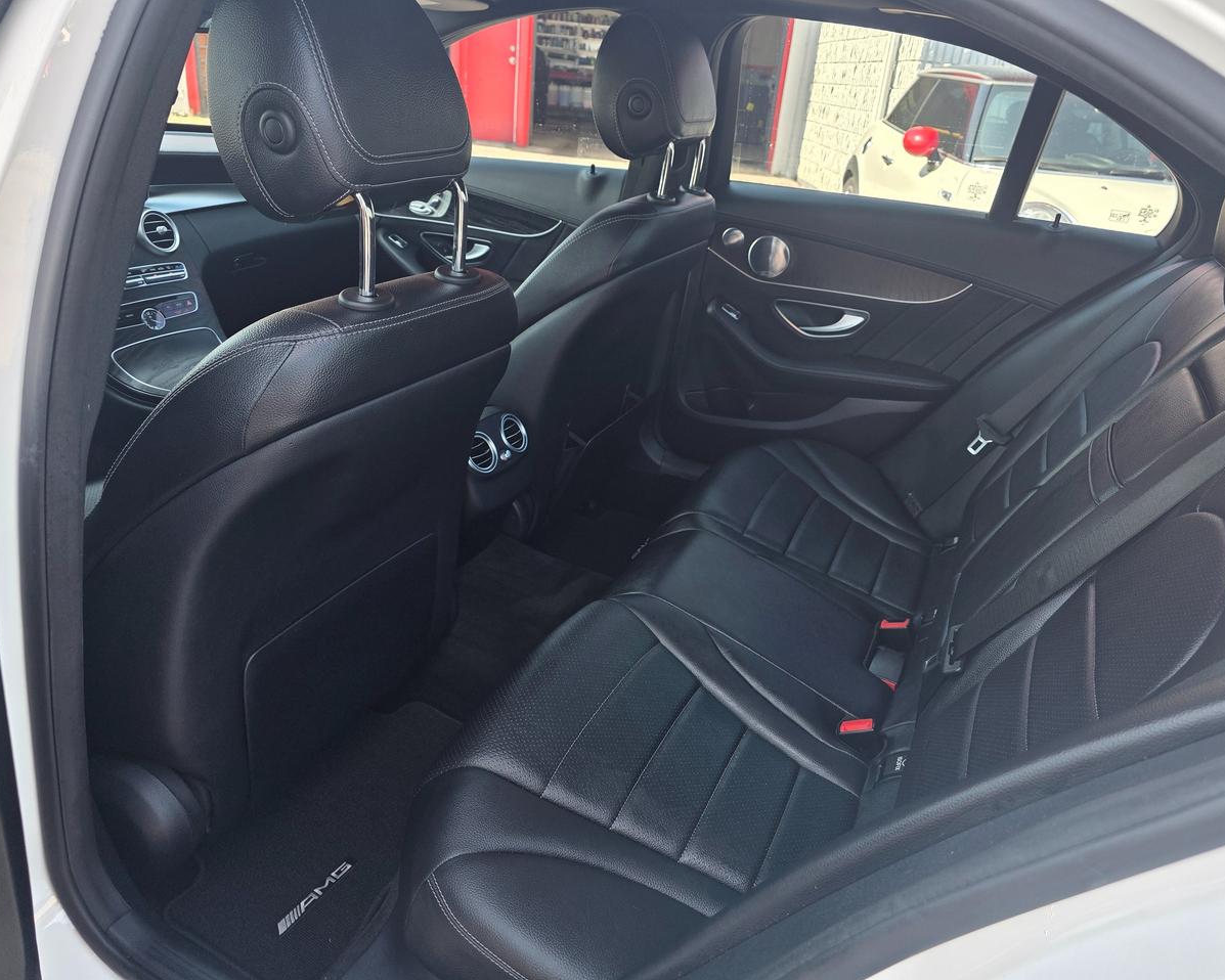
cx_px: 626
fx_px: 870
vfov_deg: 58.8
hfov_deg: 70.3
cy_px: 490
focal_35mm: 24
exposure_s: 1/180
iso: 64
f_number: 1.7
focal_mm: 6.3
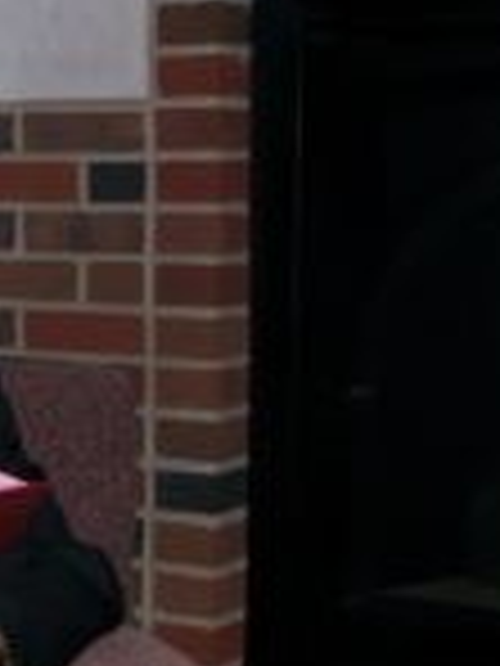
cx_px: -189
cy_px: 364
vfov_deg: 21.3
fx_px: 1772
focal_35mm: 92
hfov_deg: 15.2
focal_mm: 5.7
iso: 64
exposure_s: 1/60
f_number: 2.8
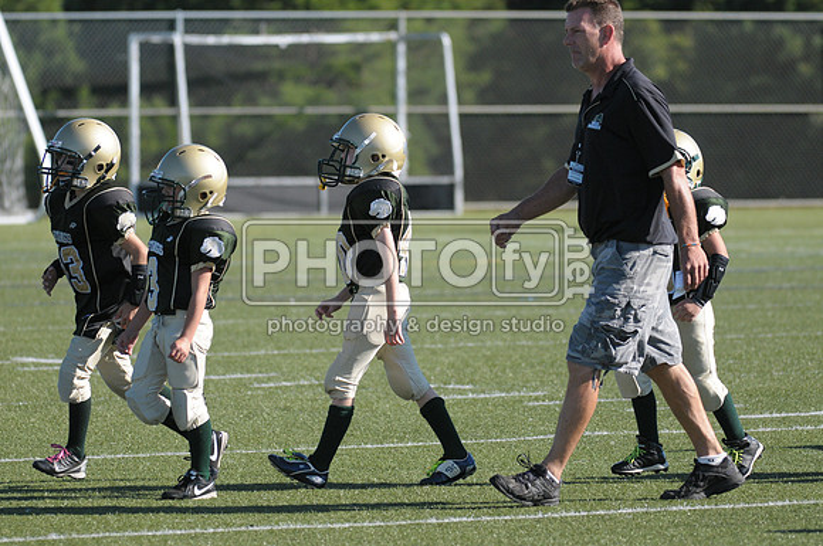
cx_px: 412
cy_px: 273
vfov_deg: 4.6
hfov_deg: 6.9
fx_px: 6849
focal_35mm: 300
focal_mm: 200
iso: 640
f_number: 4
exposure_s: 1/3200
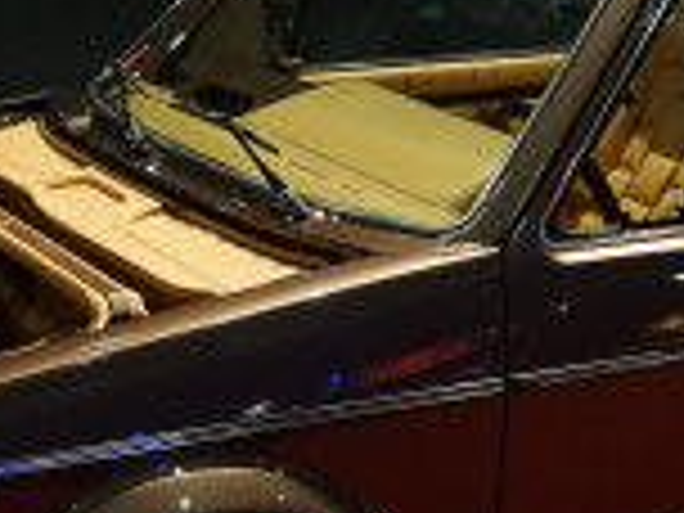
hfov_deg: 17.2
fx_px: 2253
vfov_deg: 13.0
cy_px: 317
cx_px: 518
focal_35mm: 114
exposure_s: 1/125
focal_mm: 24
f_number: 3.2
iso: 1600
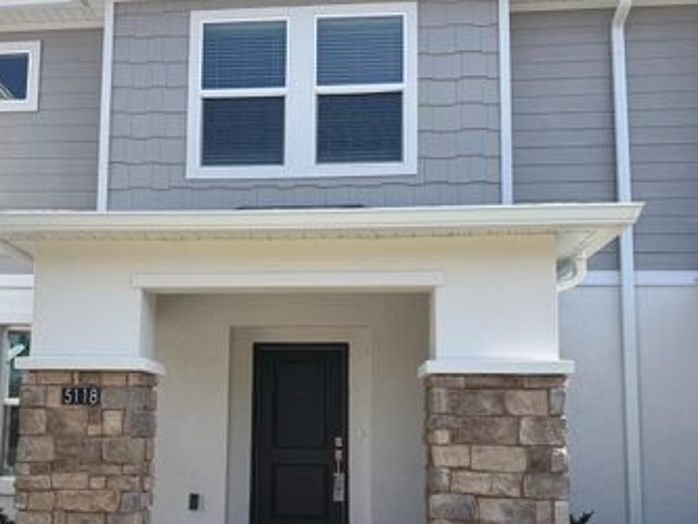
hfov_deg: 50.9
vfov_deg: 39.2
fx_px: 726
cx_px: 268
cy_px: 349
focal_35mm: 36
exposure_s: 1/2169
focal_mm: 6.76
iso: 80
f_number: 1.78
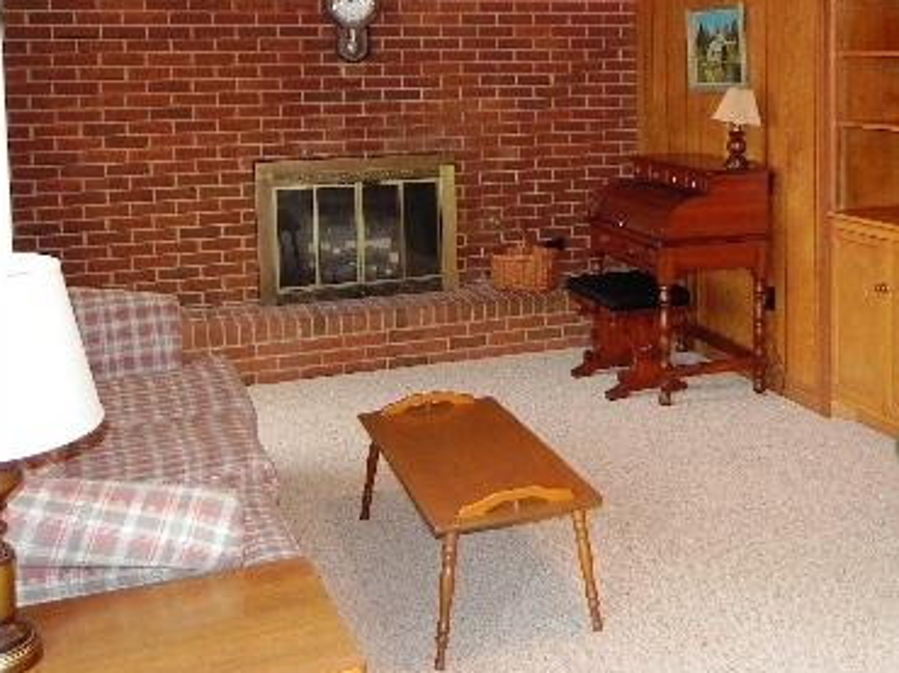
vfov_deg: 31.7
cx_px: 610
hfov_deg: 41.5
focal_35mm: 45
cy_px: 190
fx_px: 1168
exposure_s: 1/30
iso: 200
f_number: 2.8
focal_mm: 4.6
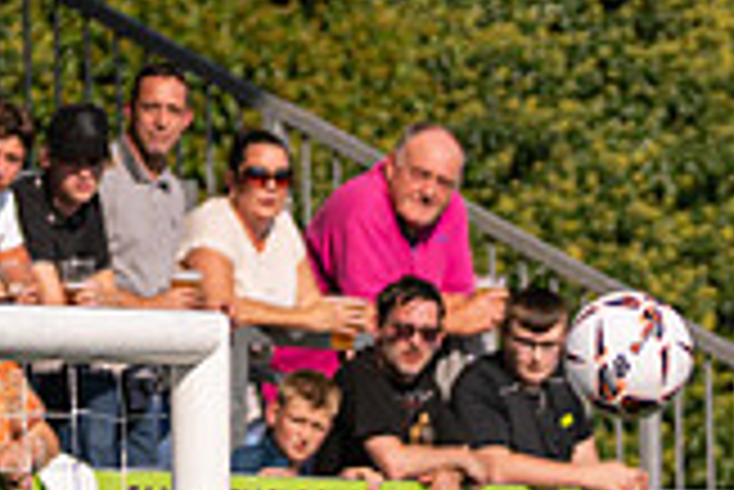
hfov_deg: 1.7
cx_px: 308
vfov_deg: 1.2
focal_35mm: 1187
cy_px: 984
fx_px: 24223
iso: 200
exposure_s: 1/5000
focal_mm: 180
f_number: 2.8
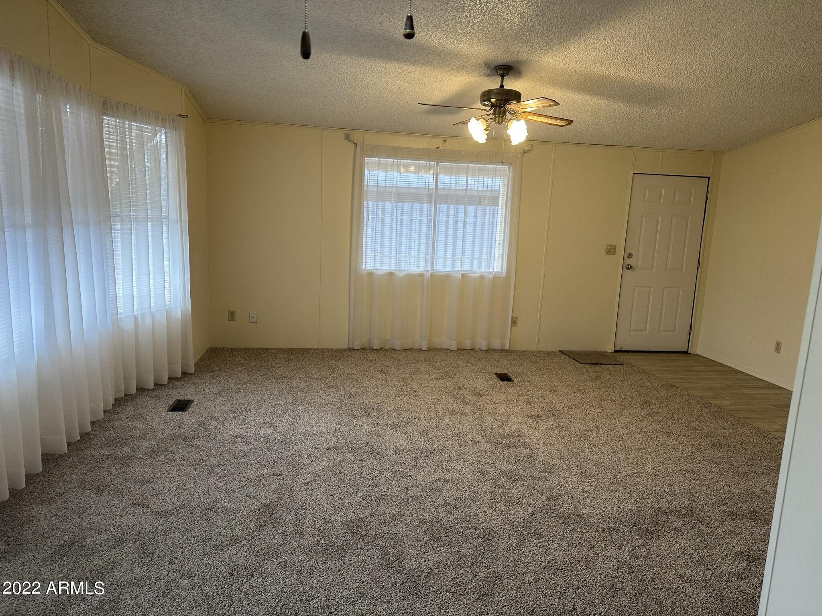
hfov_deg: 71.6
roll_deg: -3.3
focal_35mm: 24
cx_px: 411
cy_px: 308
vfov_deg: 56.8
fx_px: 570
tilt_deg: -9.2
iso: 100
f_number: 1.78
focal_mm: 6.86
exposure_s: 1/120
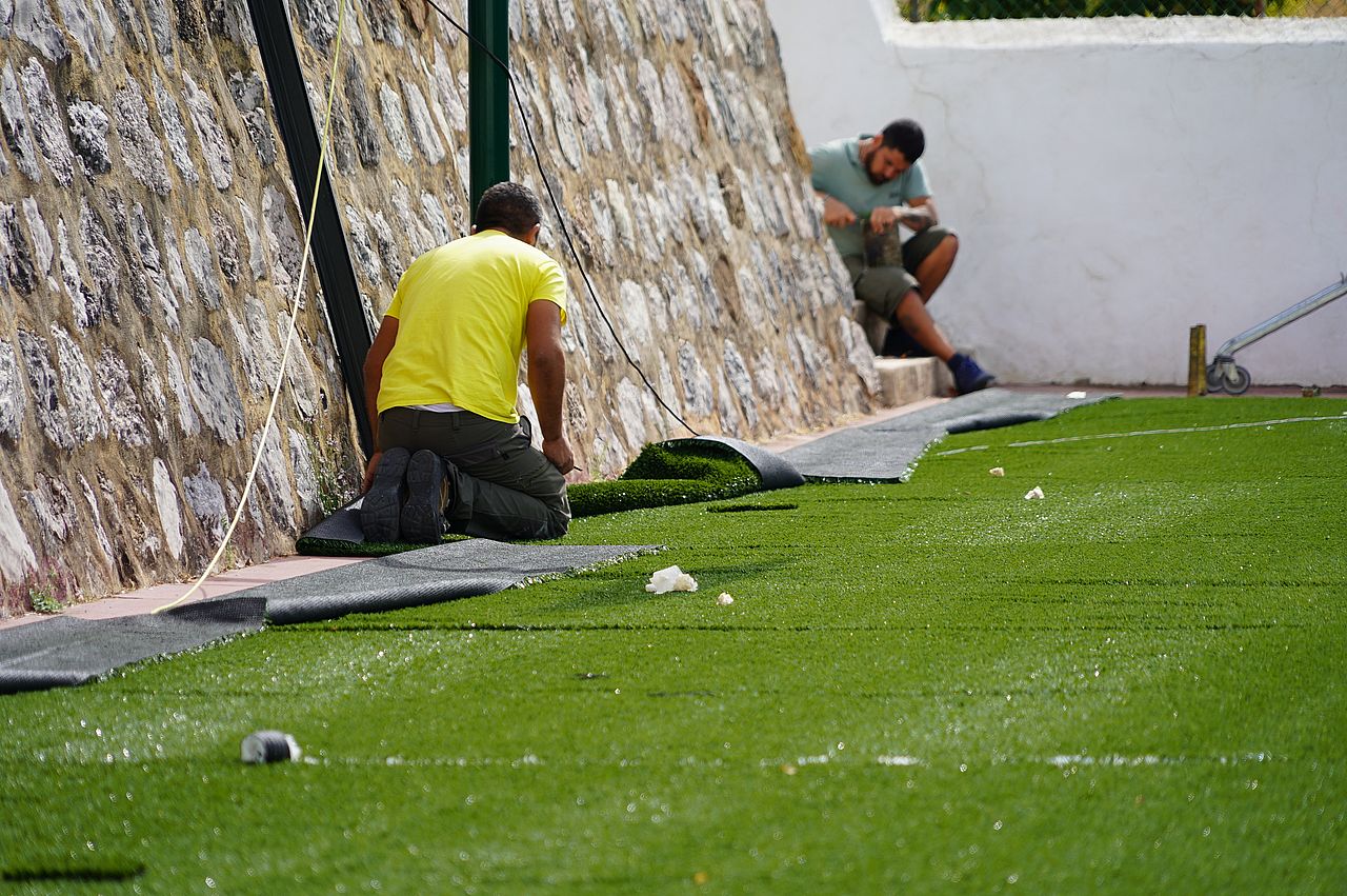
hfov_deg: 8.6
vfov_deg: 5.7
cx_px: 674
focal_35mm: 240
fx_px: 8972
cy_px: 448
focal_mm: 240
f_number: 6.3
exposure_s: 1/250
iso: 100
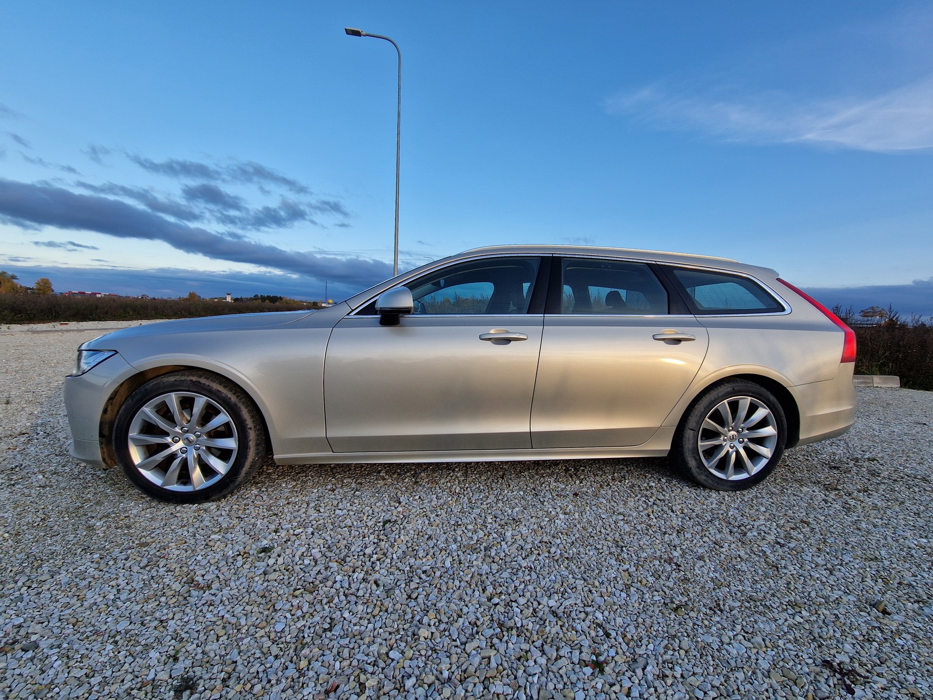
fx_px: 350
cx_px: 466
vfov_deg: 89.9
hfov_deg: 106.2
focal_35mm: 13
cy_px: 350
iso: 50
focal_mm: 2.2
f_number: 2.2
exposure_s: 1/560
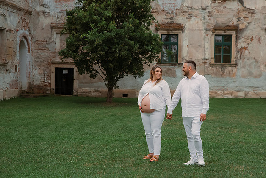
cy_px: 85
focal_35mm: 84
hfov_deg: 24.3
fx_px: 617
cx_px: 147
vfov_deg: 16.4
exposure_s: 1/320
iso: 2000
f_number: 3.2
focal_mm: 70
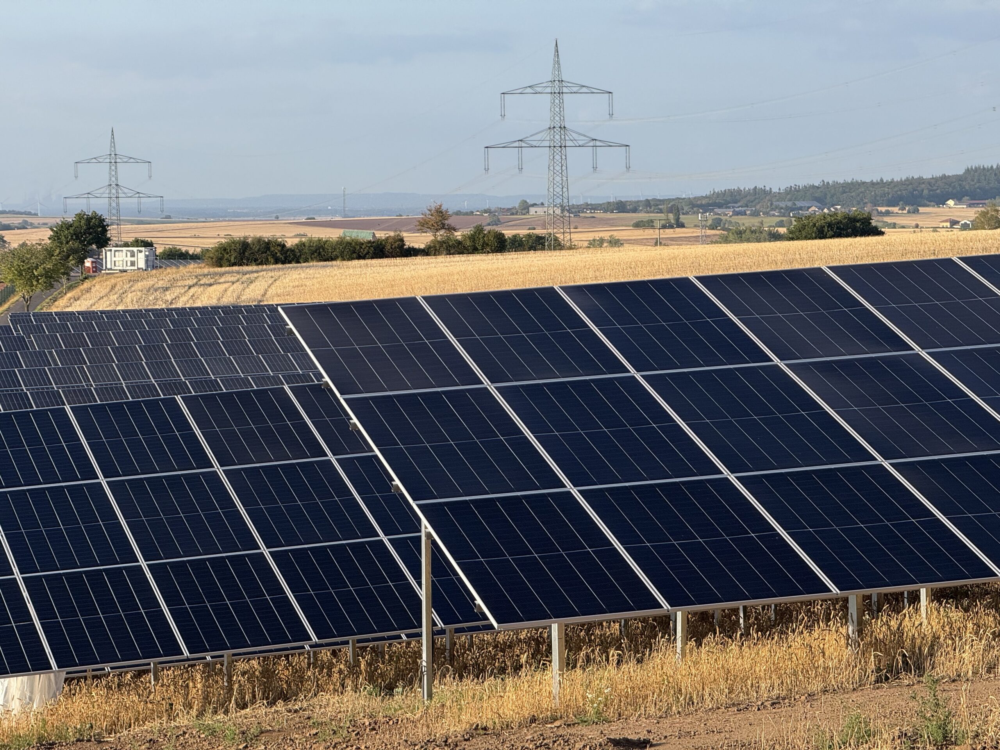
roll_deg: +0.9
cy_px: 375
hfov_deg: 16.4
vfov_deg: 12.3
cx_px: 500
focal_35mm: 120
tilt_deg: -2.3
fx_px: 3467
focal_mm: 15.66
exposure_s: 1/714
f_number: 2.8
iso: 50
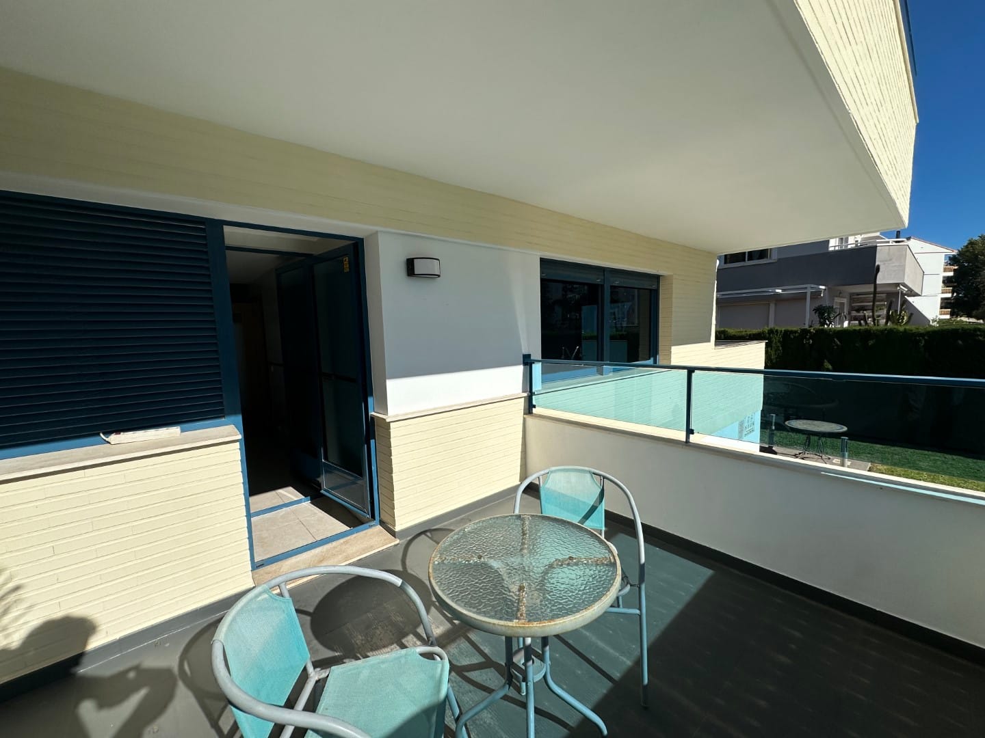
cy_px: 369
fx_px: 398
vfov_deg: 85.7
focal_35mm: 14
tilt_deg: -4.1
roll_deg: +1.5
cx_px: 492
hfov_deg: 102.1
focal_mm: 2.22
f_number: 2.2
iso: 50
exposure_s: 1/4292
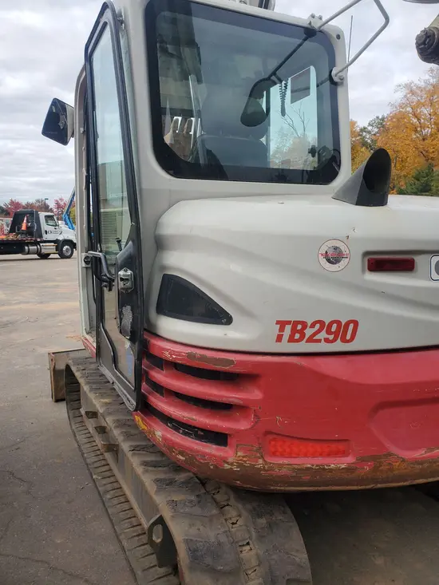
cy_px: 292
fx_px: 440
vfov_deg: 67.3
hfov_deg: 53.1
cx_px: 220
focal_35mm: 26
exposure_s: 1/720
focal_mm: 4.3
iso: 50
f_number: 2.4
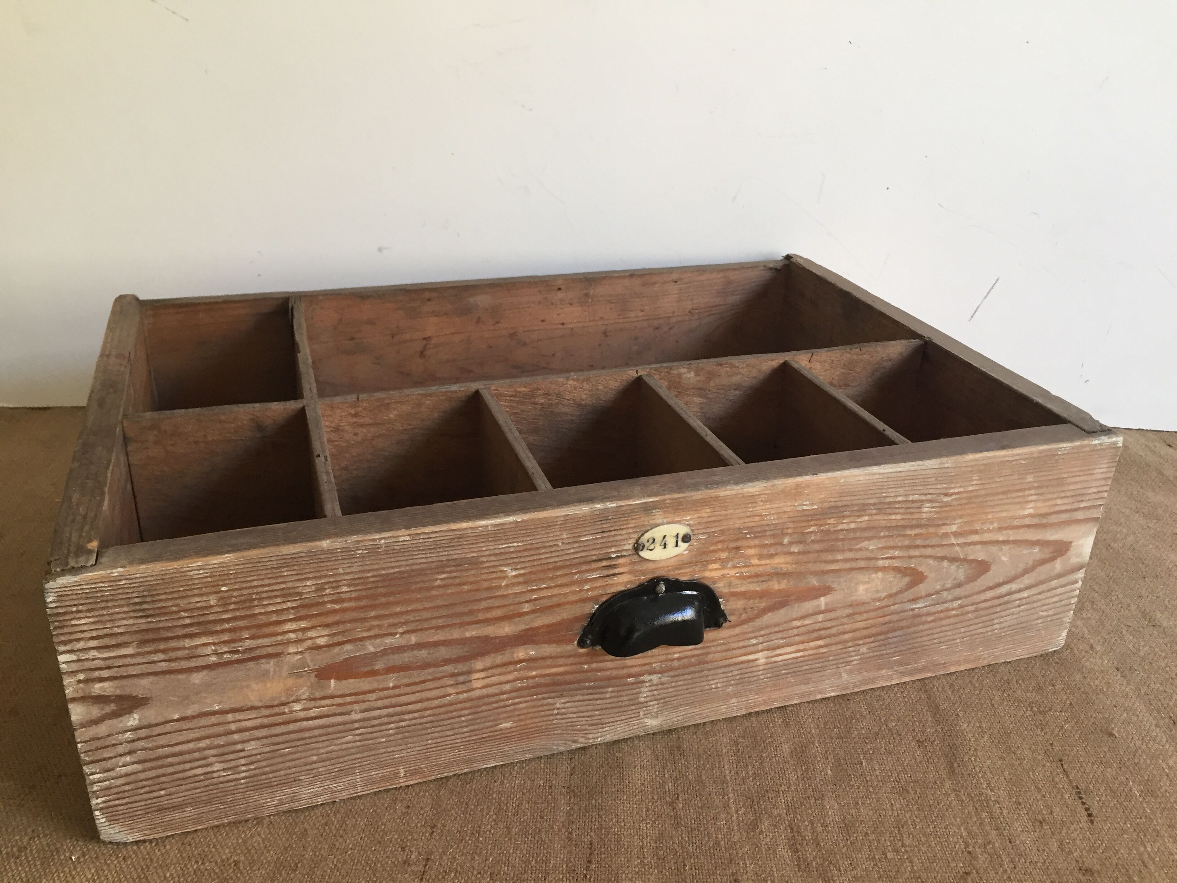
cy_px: 442
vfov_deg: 48.2
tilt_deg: -26.7
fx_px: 986
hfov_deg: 61.7
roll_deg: -0.4
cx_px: 588
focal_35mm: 29
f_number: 2.2
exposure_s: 1/33
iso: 125
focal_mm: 4.15
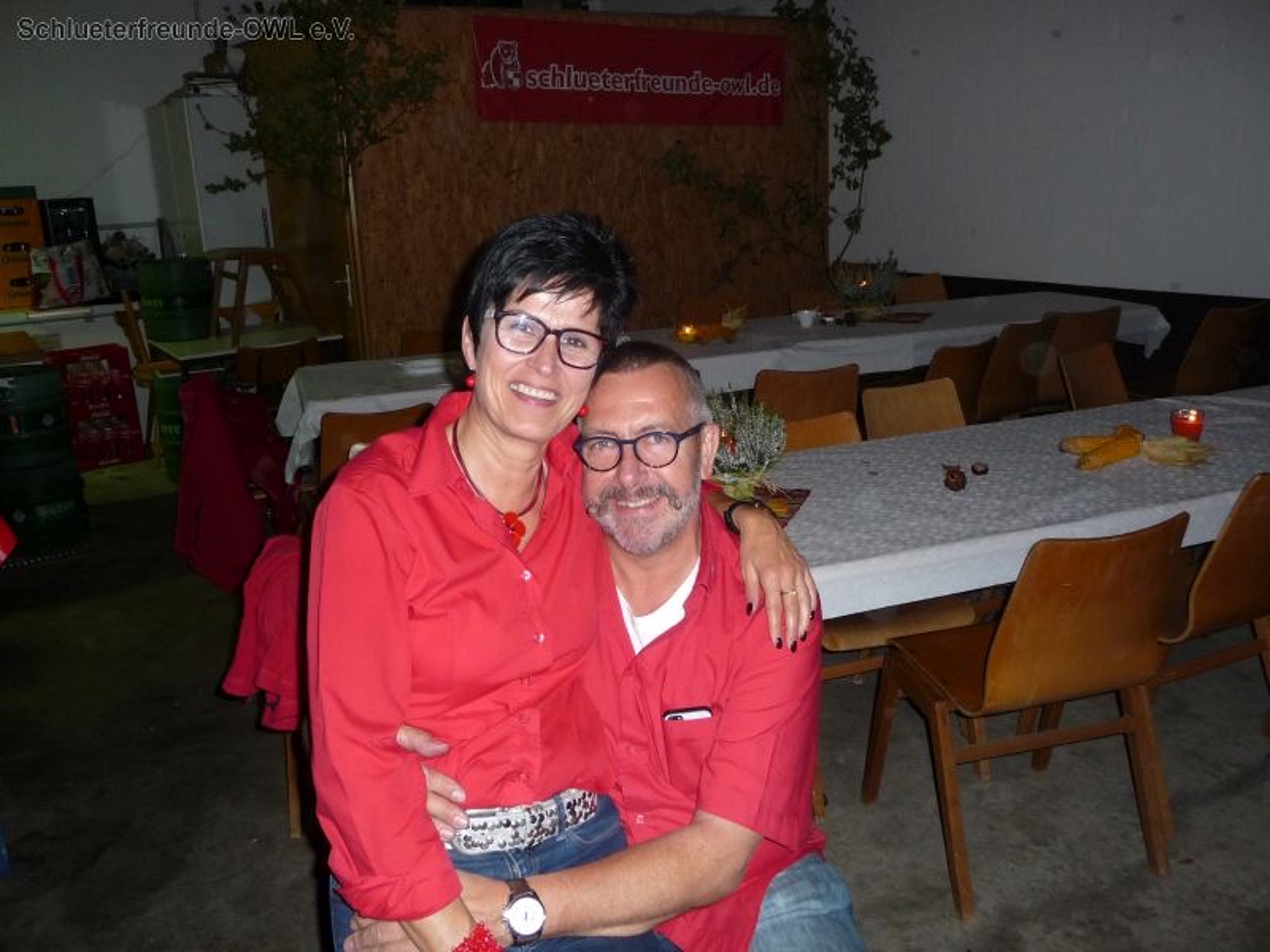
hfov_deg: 60.0
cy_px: 476
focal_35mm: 30
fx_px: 1101
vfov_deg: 46.8
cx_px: 635
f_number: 3.4
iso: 250
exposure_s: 1/30
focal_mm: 5
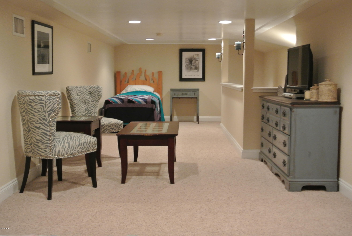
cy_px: 118
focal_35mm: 44
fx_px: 431
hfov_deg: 44.5
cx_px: 176
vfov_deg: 30.6
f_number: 4.2
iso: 800
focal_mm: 16.3
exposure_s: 1/13
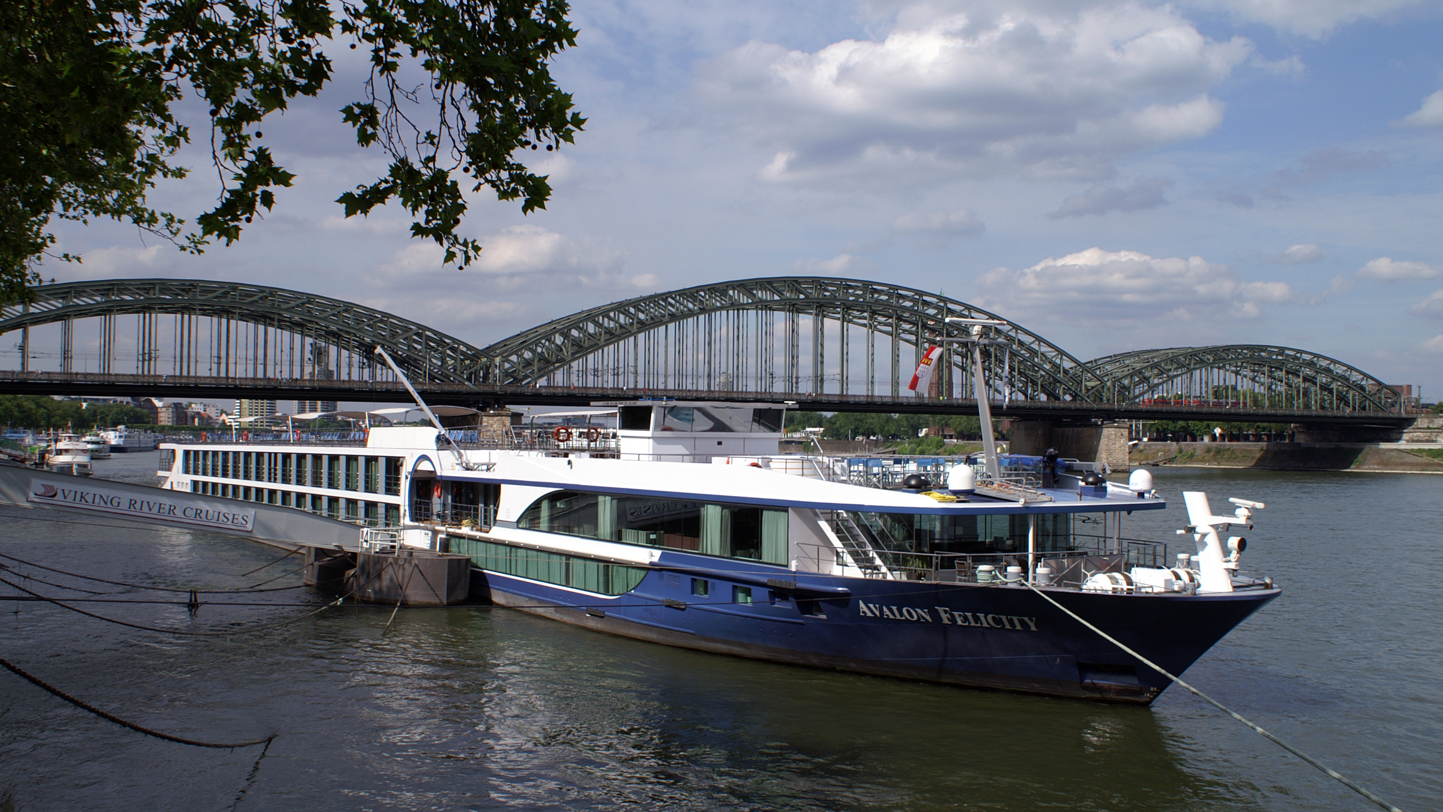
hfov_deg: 56.6
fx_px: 1339
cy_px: 407
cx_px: 724
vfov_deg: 33.7
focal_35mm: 35
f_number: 8
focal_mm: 22
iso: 100
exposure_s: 1/640
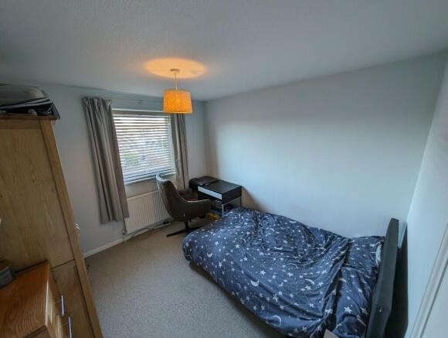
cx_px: 224
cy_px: 169
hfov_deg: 110.4
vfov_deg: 94.7
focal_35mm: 12
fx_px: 156
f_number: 1.95
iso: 77
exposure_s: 1/52.1
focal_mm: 2.23
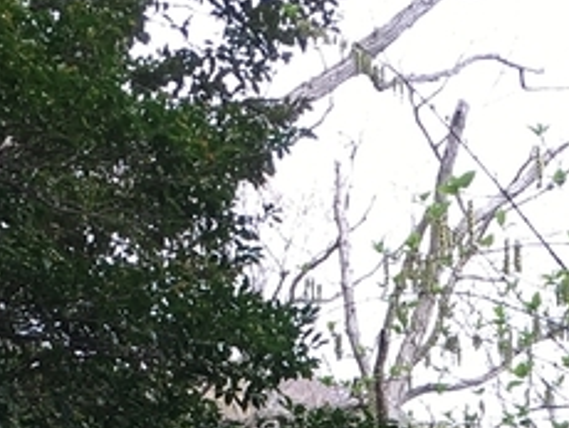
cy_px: 876
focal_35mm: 151
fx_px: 2485
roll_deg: +2.4
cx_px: 643
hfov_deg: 12.8
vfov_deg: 9.2
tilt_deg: -4.0
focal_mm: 4.15
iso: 25
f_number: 2.2
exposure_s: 1/176
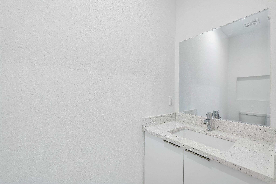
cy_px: 92
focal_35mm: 14
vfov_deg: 81.2
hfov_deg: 104.3
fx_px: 107
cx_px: 138
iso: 400
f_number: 8
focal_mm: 14
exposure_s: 1/30
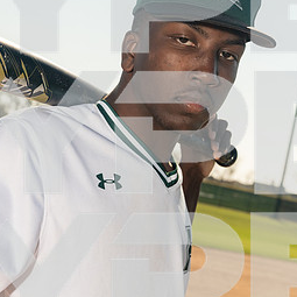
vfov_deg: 19.5
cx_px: 92
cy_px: 133
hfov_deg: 19.4
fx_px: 864
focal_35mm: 89
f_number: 7.1
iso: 500
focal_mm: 46
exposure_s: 1/200
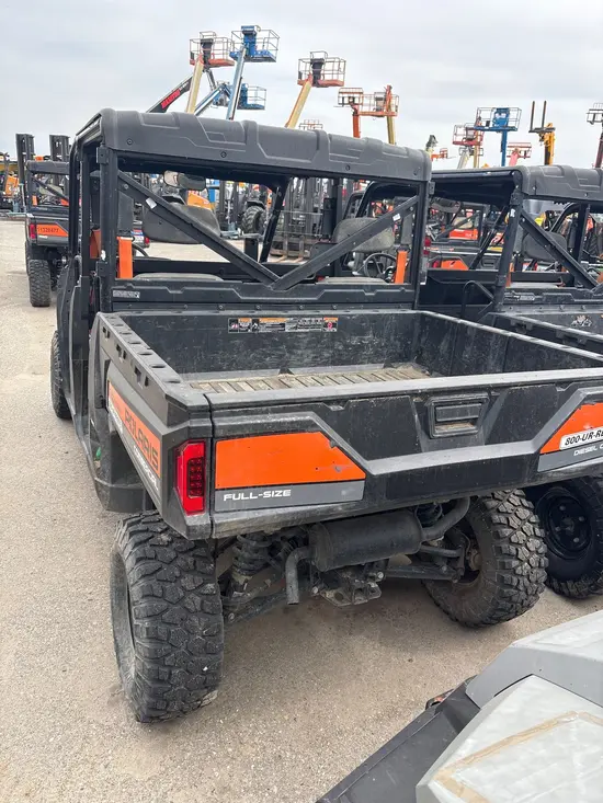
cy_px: 402
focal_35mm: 26
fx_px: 604
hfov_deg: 53.1
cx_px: 302
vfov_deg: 67.3
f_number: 1.6
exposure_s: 1/927
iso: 50
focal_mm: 5.96
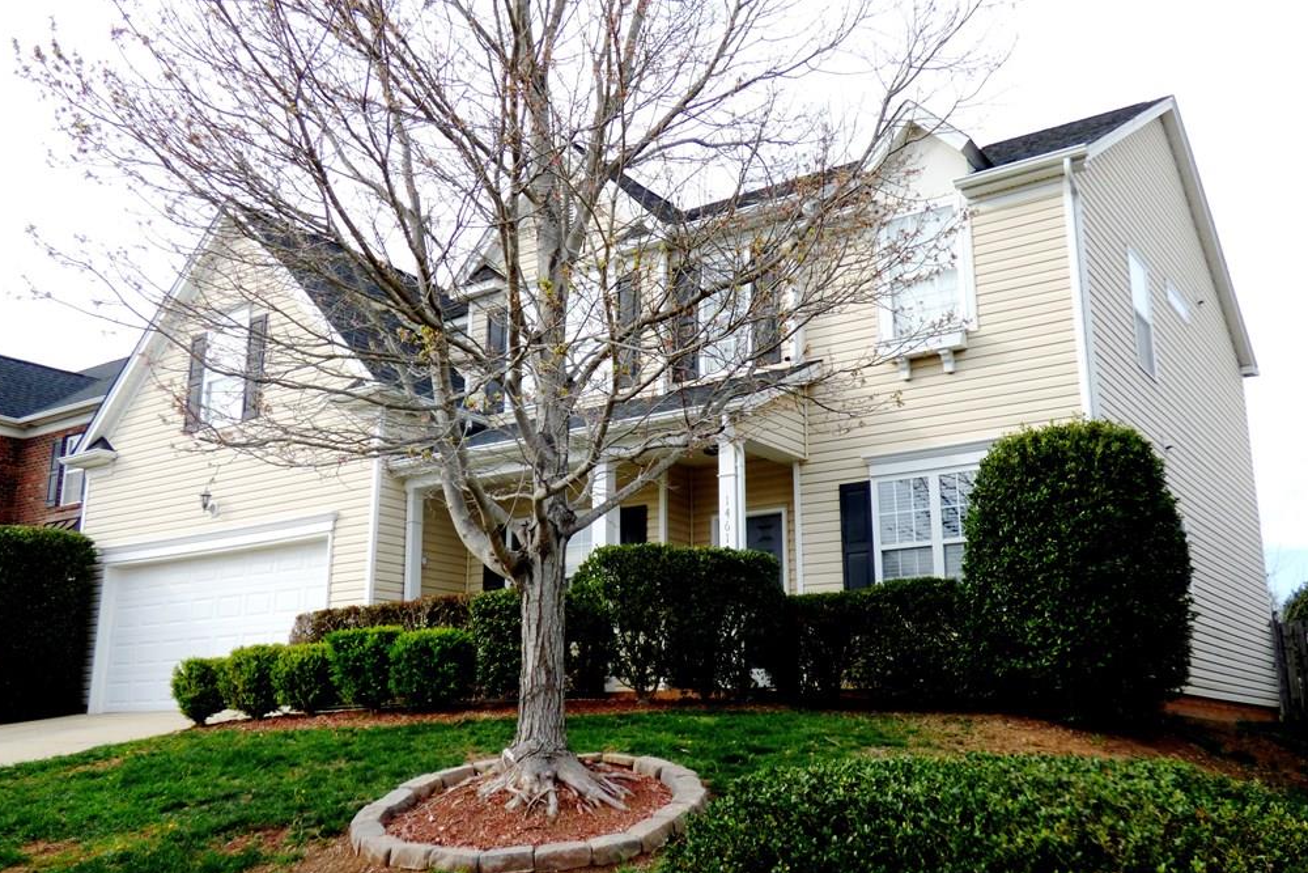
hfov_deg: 57.2
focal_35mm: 33
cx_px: 651
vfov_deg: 40.0
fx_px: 1199
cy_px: 437
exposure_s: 1/800
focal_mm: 5.53
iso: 200
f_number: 3.3
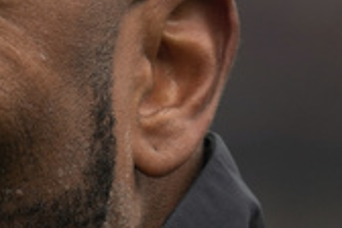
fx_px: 32335
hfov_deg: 0.6
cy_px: 109
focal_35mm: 3404
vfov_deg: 0.4
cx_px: -259
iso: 400
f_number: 4
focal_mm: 560
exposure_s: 1/1250
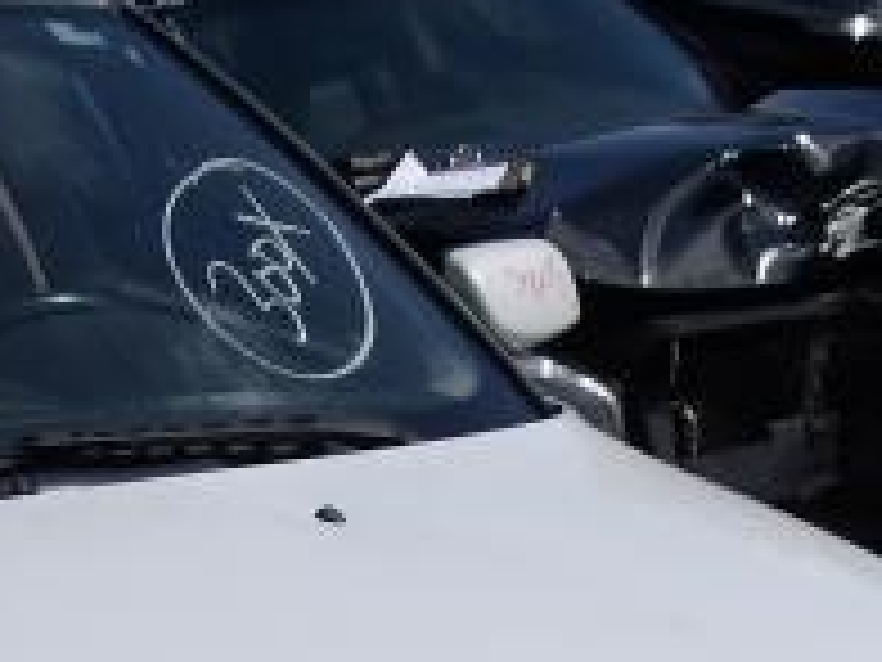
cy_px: 1243
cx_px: 94
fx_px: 2803
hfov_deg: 17.6
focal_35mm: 110
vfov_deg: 12.2
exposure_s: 1/209
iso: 100
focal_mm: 4.9
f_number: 10.4
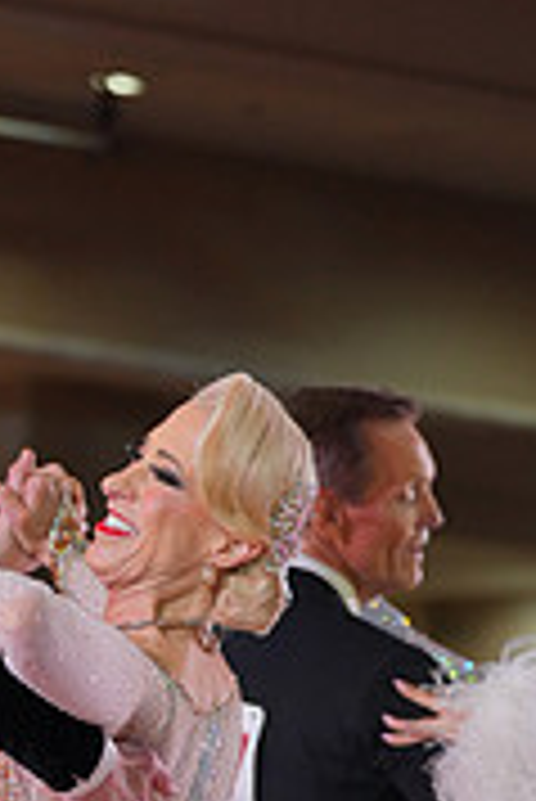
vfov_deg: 6.3
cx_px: 56
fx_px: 7266
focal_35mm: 326
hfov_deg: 4.2
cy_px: 1138
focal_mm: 100
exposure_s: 1/500
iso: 640
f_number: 2.8
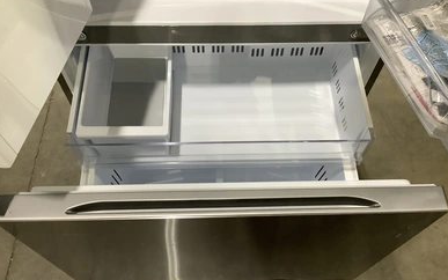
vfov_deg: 37.2
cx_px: 227
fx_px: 415
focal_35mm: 34
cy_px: 167
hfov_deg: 56.7
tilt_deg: -63.3
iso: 320
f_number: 2.4
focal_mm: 3.3
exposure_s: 1/40
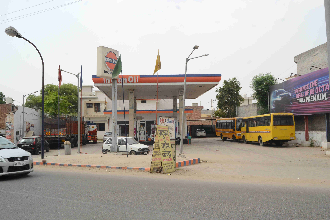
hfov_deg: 57.2
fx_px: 302
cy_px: 110
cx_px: 165
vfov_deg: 40.0
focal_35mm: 33
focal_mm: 22
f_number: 14
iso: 400
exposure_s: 1/200
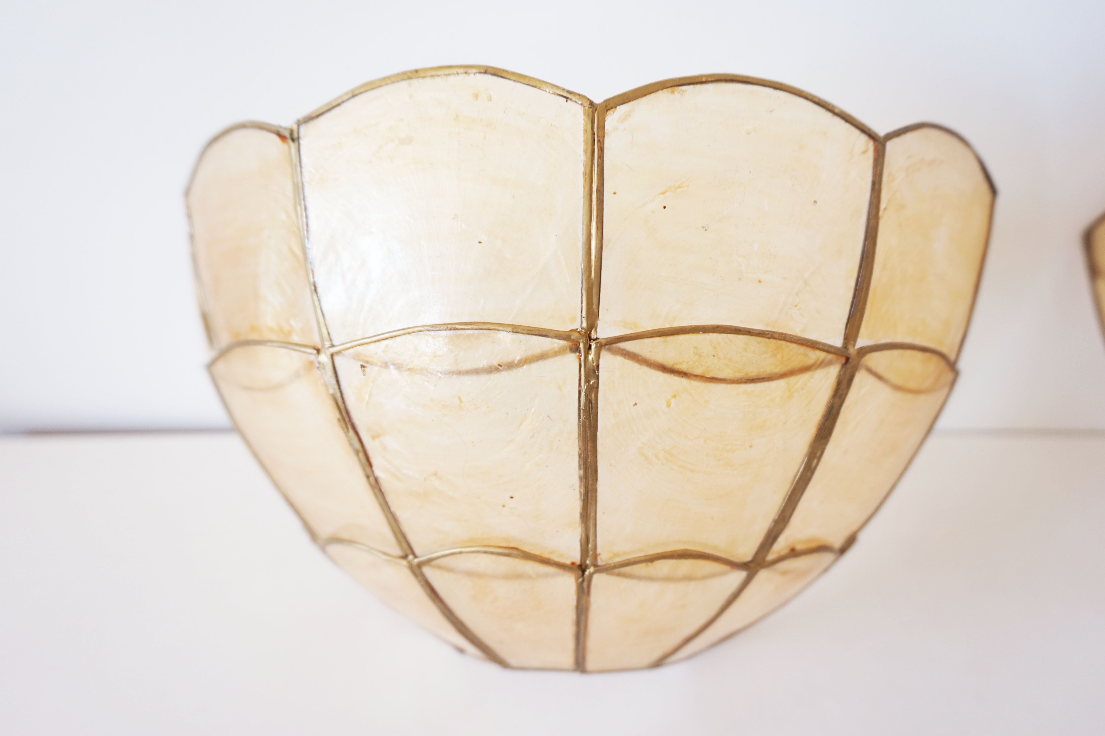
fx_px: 920
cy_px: 368
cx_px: 552
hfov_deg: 62.0
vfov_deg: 43.6
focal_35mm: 30
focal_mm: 20
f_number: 4
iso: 160
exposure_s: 1/60
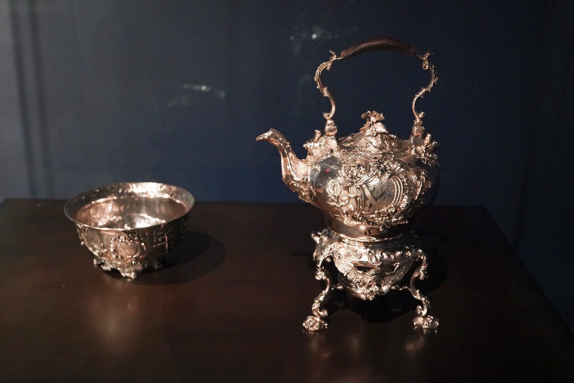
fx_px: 558
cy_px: 192
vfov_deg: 37.9
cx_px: 287
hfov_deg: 54.4
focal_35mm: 35
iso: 8000
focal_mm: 35
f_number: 4.5
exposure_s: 1/100
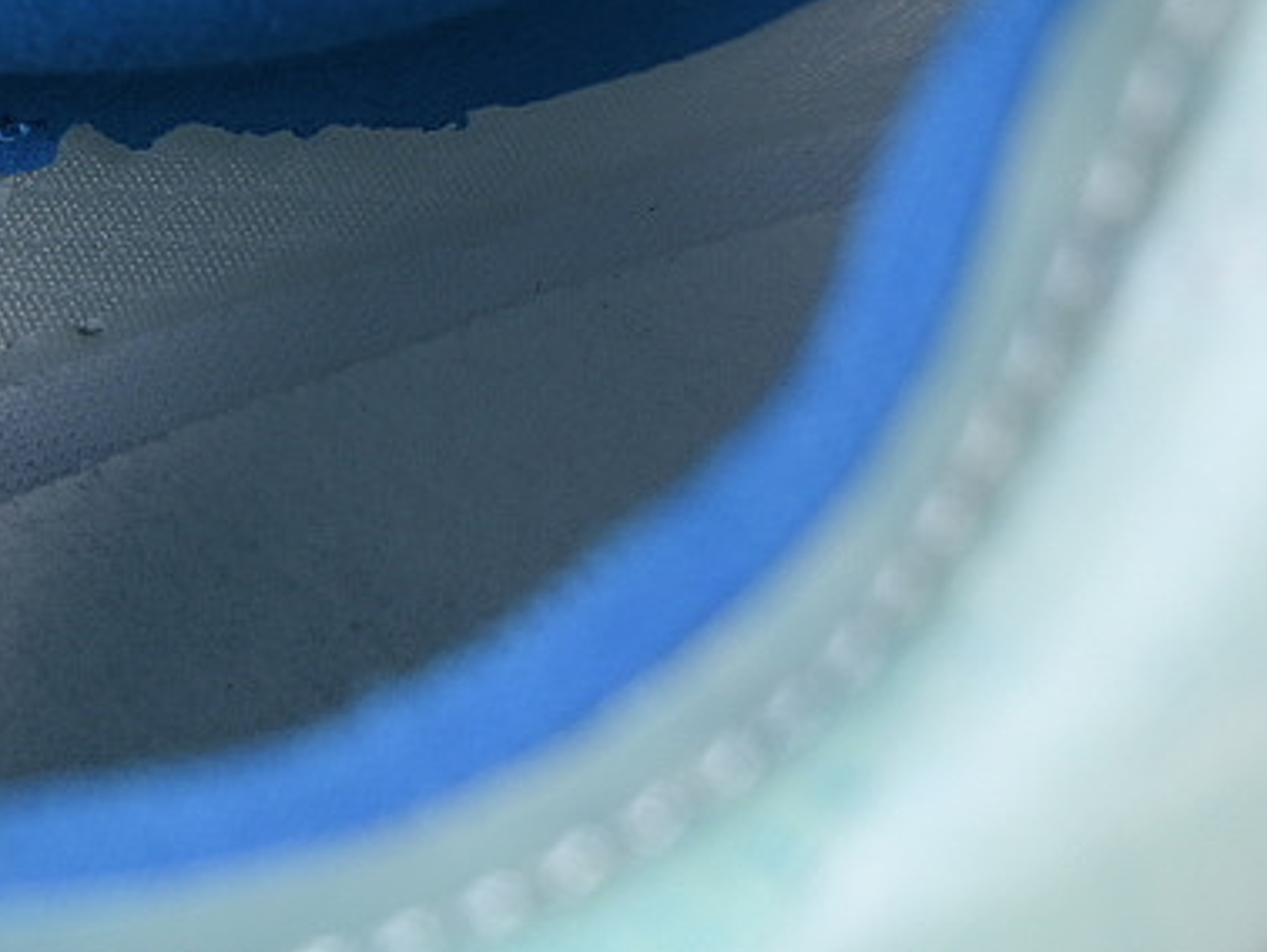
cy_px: 573
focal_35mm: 206
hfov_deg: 9.4
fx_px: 7545
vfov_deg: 7.2
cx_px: -349
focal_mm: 50
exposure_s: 1/80
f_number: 7.1
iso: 160
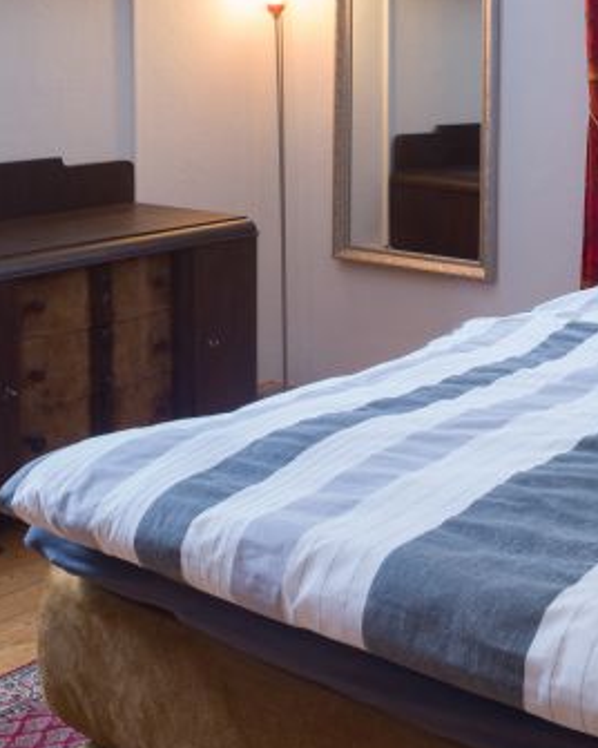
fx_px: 1305
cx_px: 293
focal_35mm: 59
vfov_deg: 31.7
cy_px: 237
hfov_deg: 25.8
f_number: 11
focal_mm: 24
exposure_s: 1/4
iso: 400
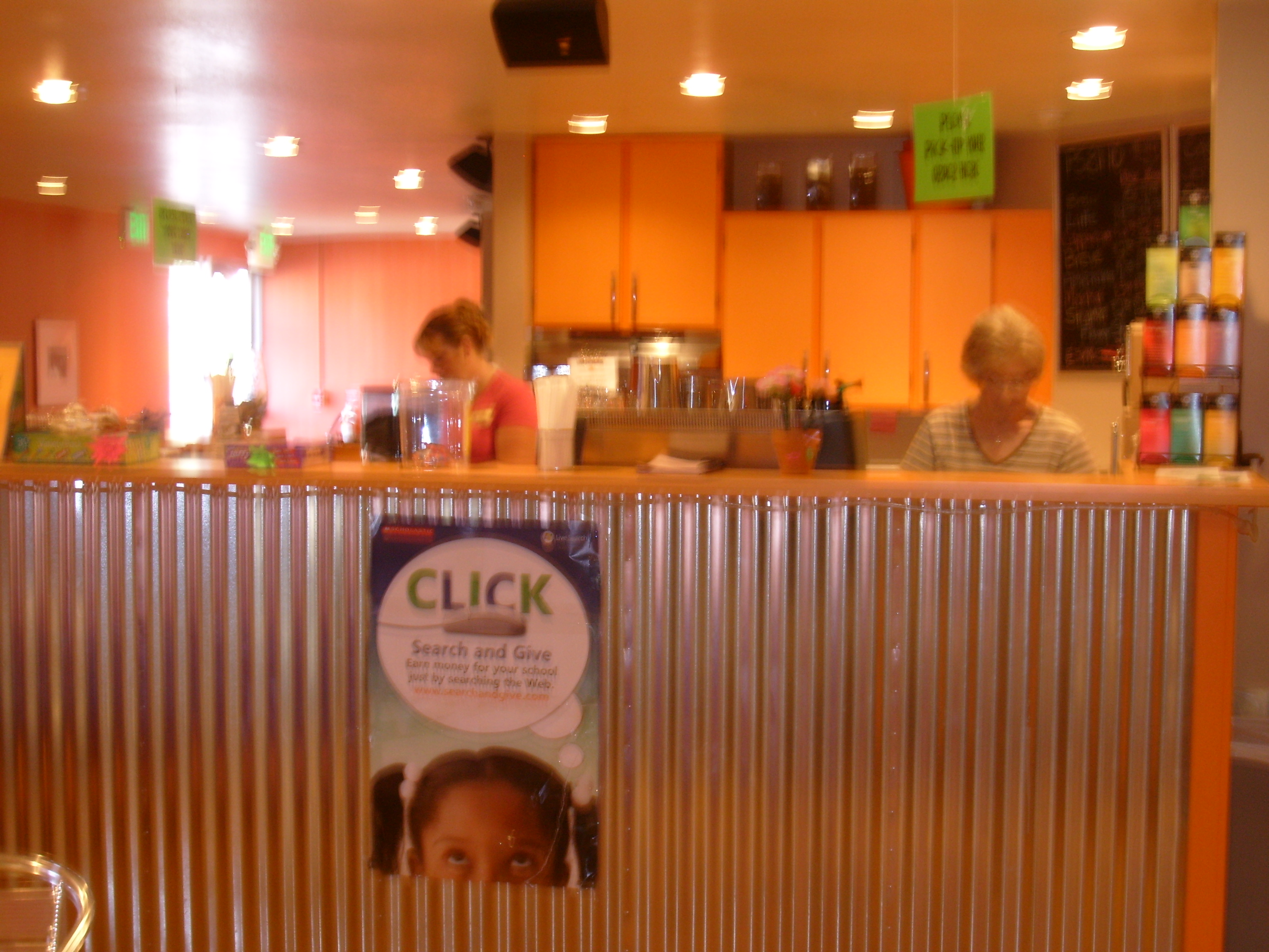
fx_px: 1906
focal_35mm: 52
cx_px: 634
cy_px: 476
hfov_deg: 36.8
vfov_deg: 28.0
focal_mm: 8.7
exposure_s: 1/4
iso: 80
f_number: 3.3
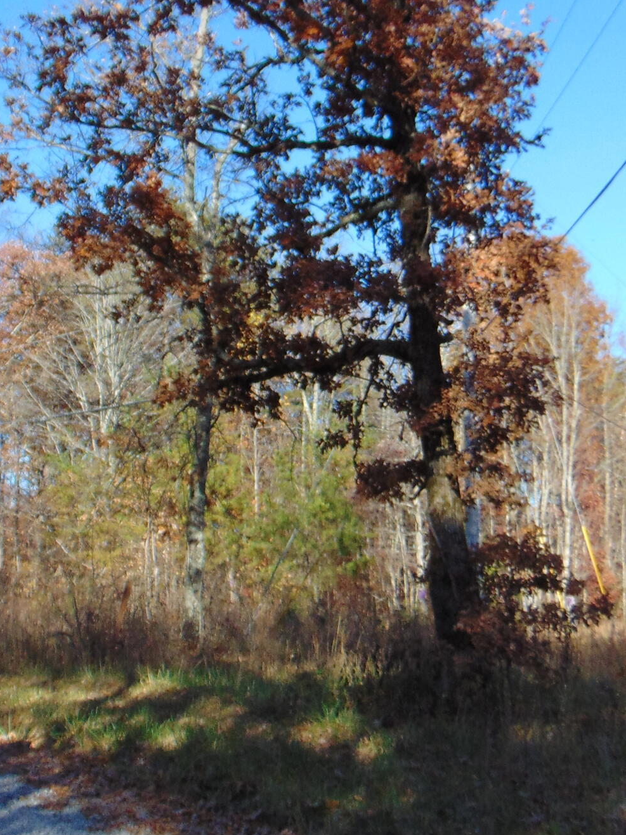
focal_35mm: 57
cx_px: 339
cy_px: 368
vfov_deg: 33.7
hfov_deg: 25.7
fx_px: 1374
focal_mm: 4.5
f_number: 3
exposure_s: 1/500
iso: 80
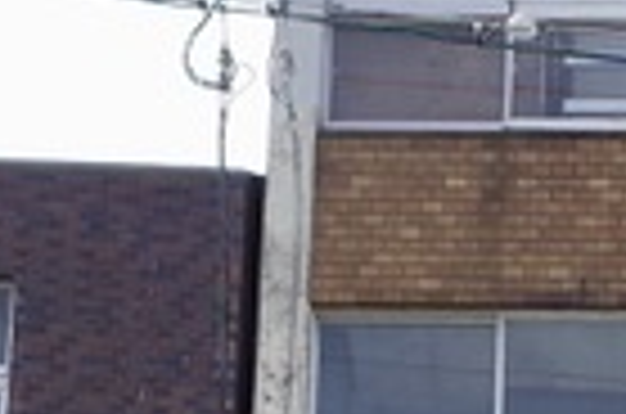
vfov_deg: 6.0
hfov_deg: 9.2
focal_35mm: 219
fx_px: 3799
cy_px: 1042
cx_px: 948
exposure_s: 1/200
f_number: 5.6
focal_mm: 18.3
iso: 100
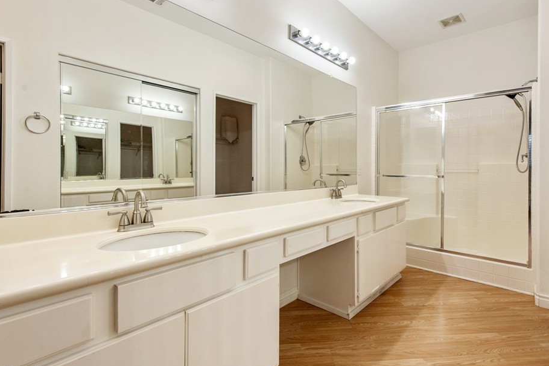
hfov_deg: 89.9
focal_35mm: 18
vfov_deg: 67.4
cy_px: 175
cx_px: 294
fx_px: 275
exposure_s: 1/200
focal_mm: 16
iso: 400
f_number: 7.1
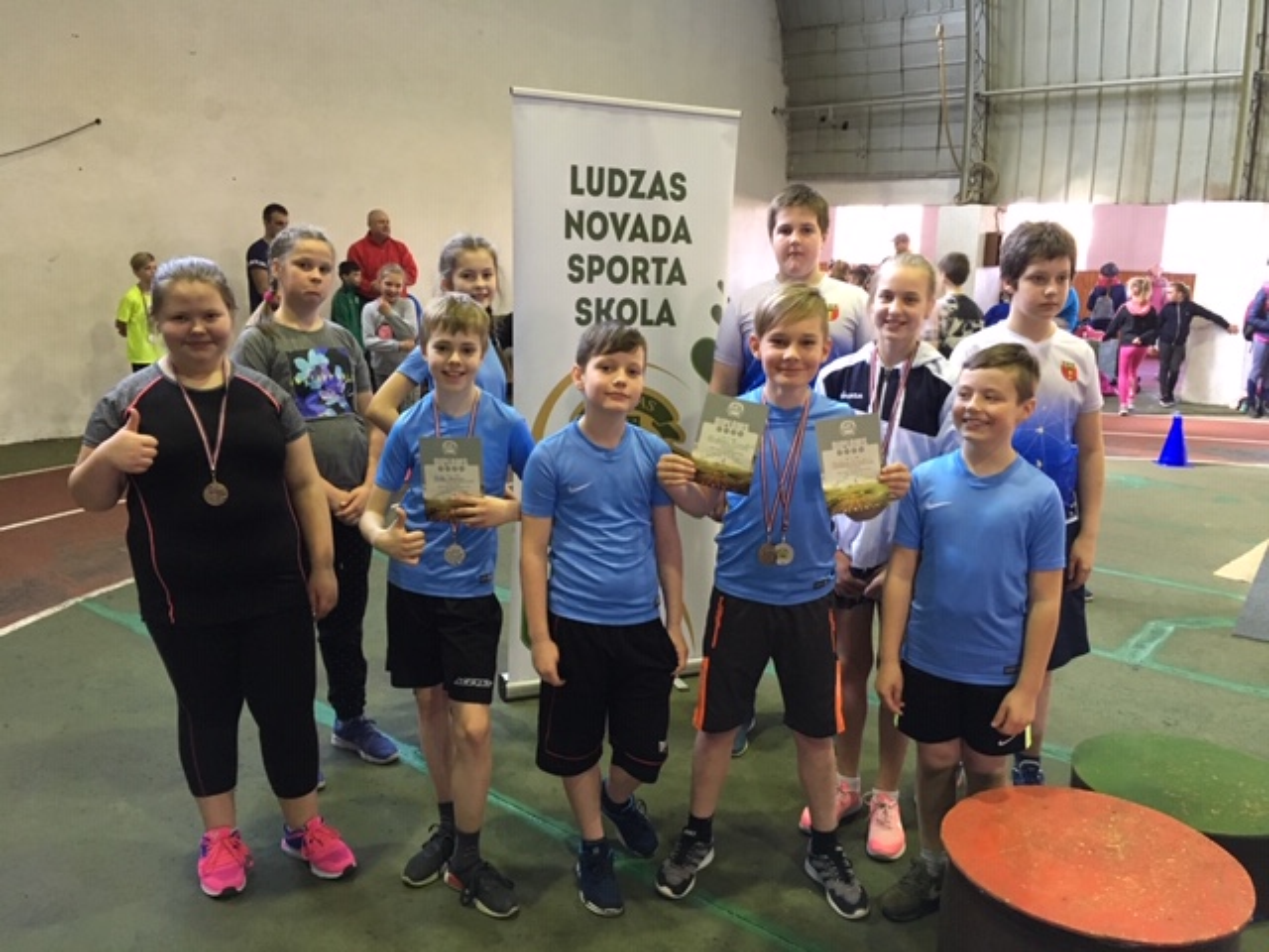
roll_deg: -2.4
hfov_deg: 61.7
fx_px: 1063
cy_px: 476
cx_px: 634
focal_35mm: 29
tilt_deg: -12.2
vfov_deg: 48.2
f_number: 2.2
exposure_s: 1/33
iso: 200
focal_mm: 4.15
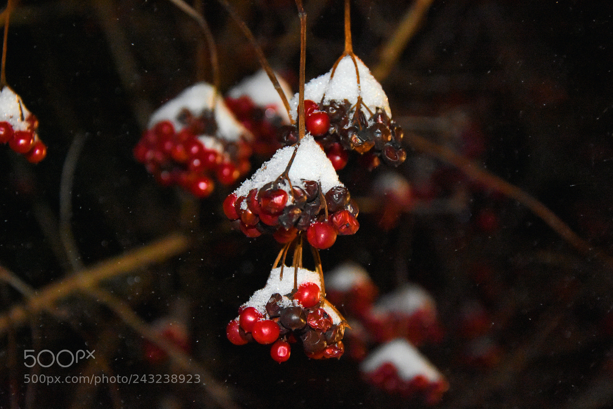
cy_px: 204
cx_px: 306
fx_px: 1685
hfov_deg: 20.6
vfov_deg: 13.8
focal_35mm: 99
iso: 6400
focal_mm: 66
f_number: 5.3
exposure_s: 1/60
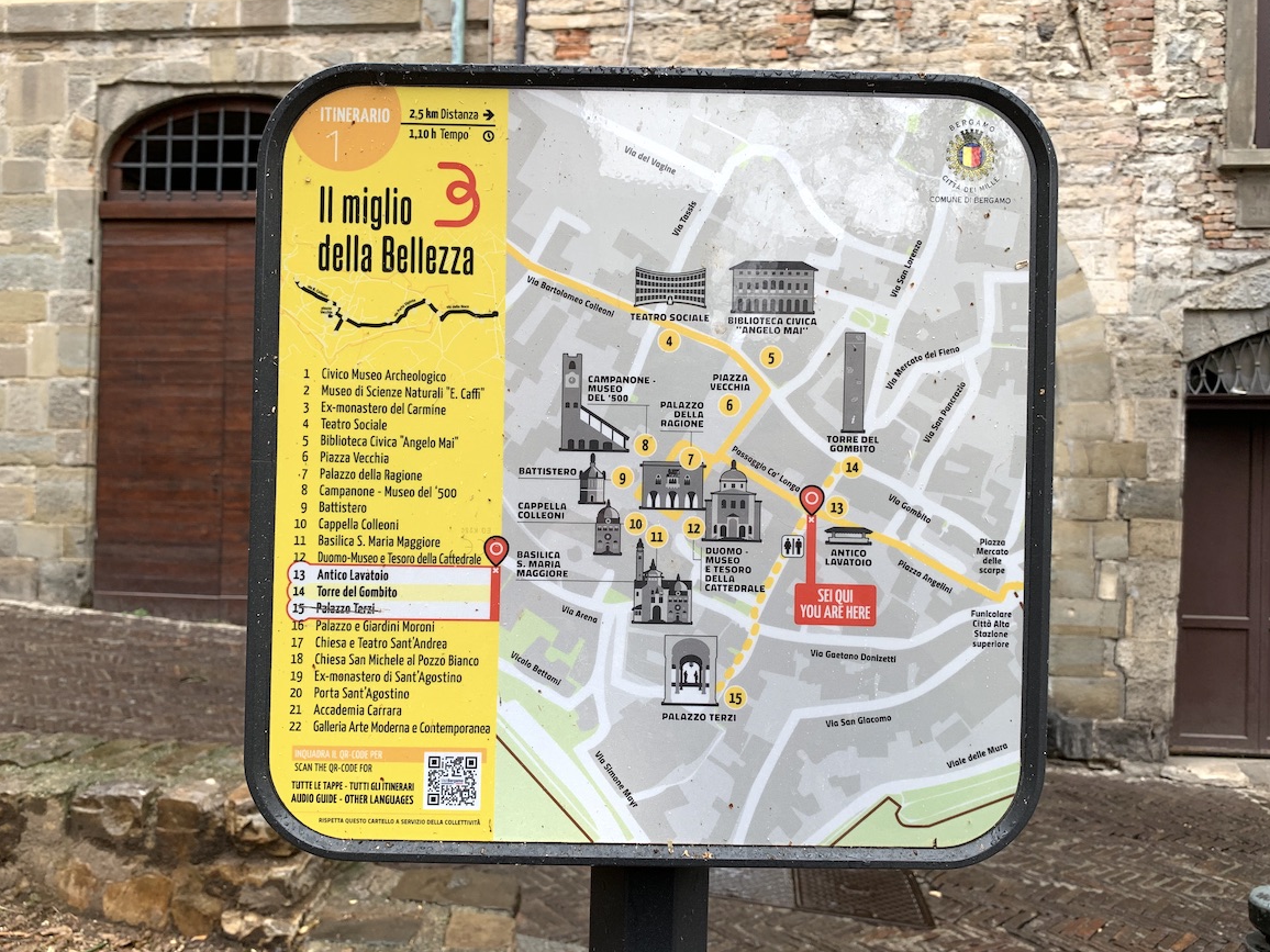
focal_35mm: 27
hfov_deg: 65.3
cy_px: 480
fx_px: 991
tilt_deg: -0.1
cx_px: 639
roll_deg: -1.6
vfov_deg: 51.4
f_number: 1.8
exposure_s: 1/122
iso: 40
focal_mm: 4.25
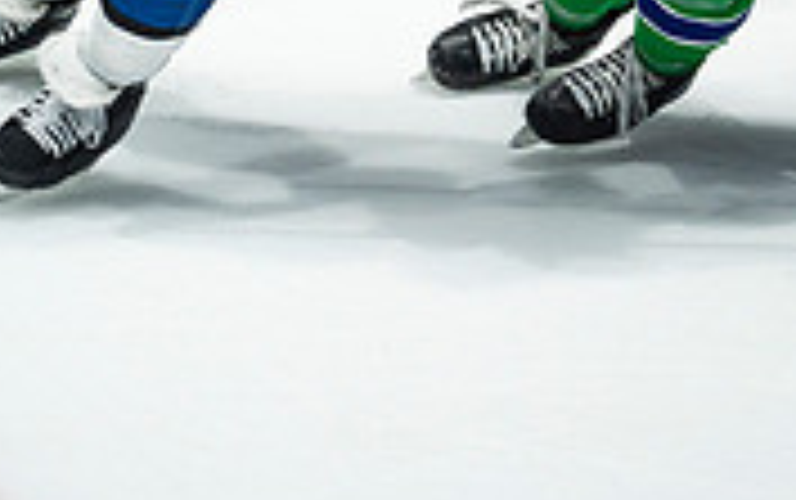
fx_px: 33722
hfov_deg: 1.4
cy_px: -446
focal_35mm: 1553
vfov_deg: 0.8
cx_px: 315
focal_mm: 600
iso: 2000
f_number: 4
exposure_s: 1/1000
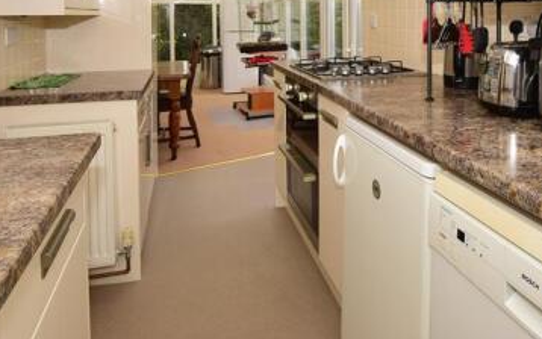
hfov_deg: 66.1
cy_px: 19
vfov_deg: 40.4
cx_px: 310
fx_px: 414
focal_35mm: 28
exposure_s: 1/200
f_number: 8
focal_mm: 10
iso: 640
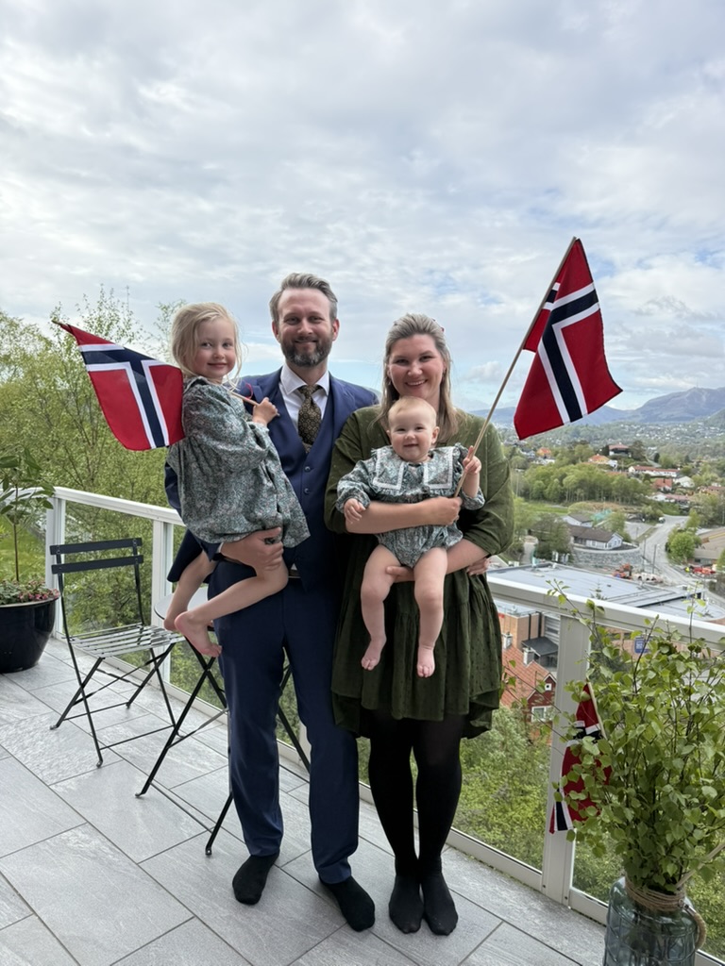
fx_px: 670
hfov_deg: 56.8
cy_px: 483
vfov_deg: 71.6
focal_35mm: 24
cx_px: 362
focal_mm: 6.76
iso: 80
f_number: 1.78
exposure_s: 1/1812
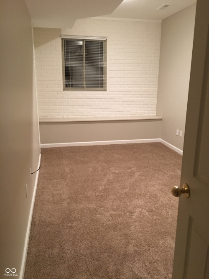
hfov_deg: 48.2
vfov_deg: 61.7
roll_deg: -0.5
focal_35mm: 29
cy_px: 140
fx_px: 234
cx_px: 104
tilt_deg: -13.1
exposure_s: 1/4
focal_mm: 4.15
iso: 64
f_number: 2.2
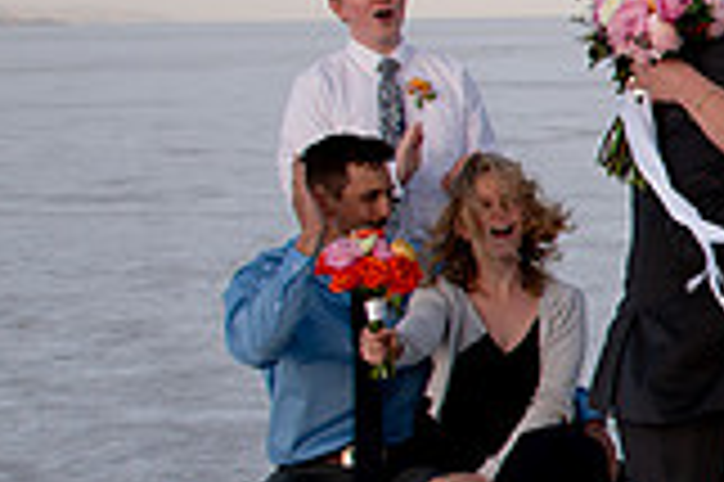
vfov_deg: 12.8
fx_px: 2150
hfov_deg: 16.4
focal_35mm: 107
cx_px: 1251
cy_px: 285
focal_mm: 24
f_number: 6.3
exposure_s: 1/320
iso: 200
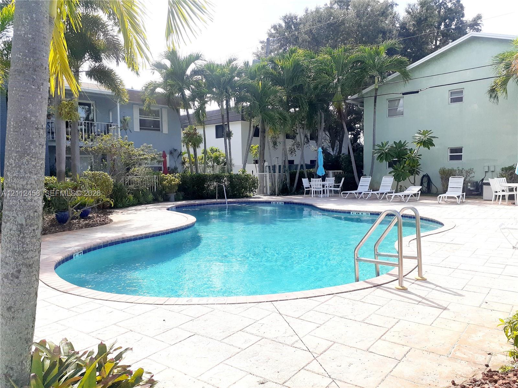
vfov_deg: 51.4
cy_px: 194
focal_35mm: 27
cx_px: 259
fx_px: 404
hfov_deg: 65.3
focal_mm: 3.6
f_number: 1.9
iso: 40
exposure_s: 1/1144
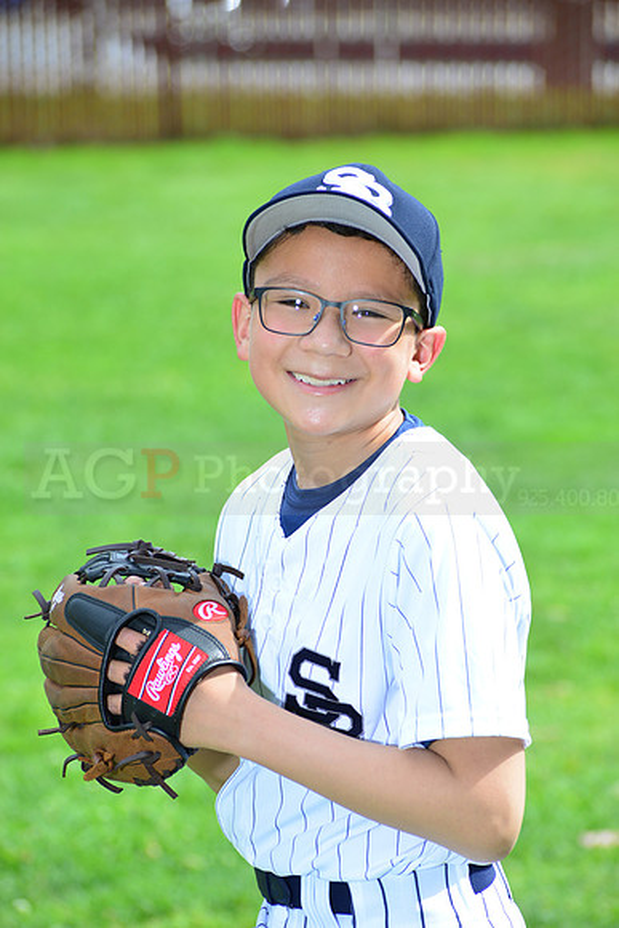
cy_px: 464
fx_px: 4768
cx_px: 310
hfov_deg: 7.4
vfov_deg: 11.1
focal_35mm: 185
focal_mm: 185
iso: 200
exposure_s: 1/200
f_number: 8
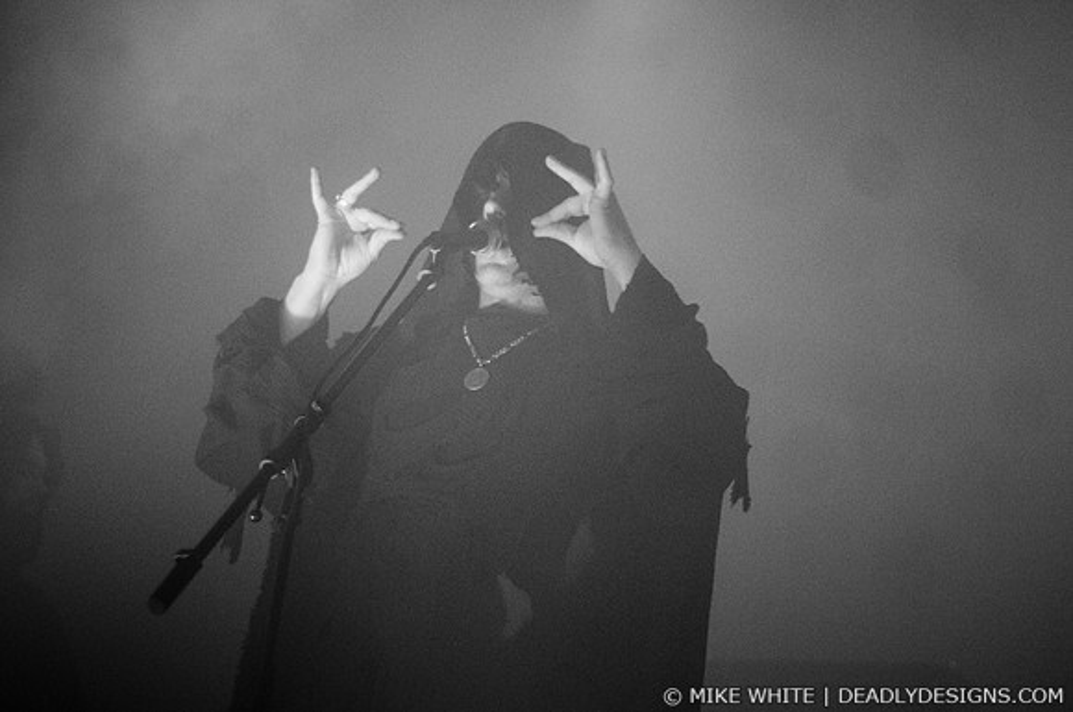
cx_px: 536
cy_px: 356
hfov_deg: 27.0
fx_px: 2232
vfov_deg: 18.1
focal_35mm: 75
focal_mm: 50
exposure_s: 1/60
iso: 1000
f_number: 1.8
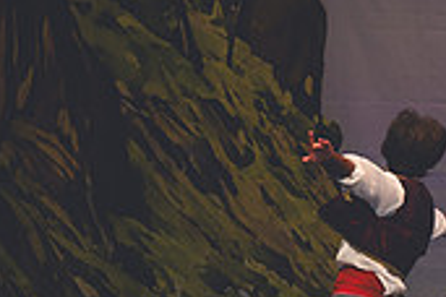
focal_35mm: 622
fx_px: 7705
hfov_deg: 3.3
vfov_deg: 2.2
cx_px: 438
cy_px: 352
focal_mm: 122
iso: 800
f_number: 2.8
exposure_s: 1/500
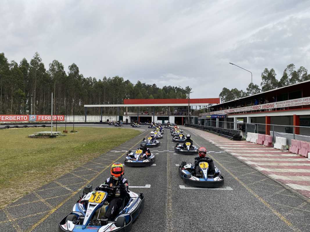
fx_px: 233
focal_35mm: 26
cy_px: 116
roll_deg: +0.0
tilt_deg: +0.6
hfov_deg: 67.3
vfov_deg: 53.1
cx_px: 155
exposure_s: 1/1206
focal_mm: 4.25
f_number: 1.8
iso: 32
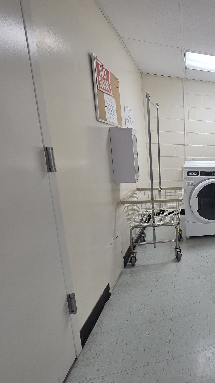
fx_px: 193
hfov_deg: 41.0
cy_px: 190
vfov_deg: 89.6
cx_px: 256
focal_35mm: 19
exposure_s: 1/120
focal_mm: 2.2
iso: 160
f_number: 2.2
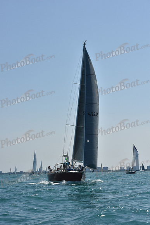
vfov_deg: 24.8
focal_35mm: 82
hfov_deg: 16.7
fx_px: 512
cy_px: 112
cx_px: 75
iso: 250
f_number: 9
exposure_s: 1/1250
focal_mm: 82
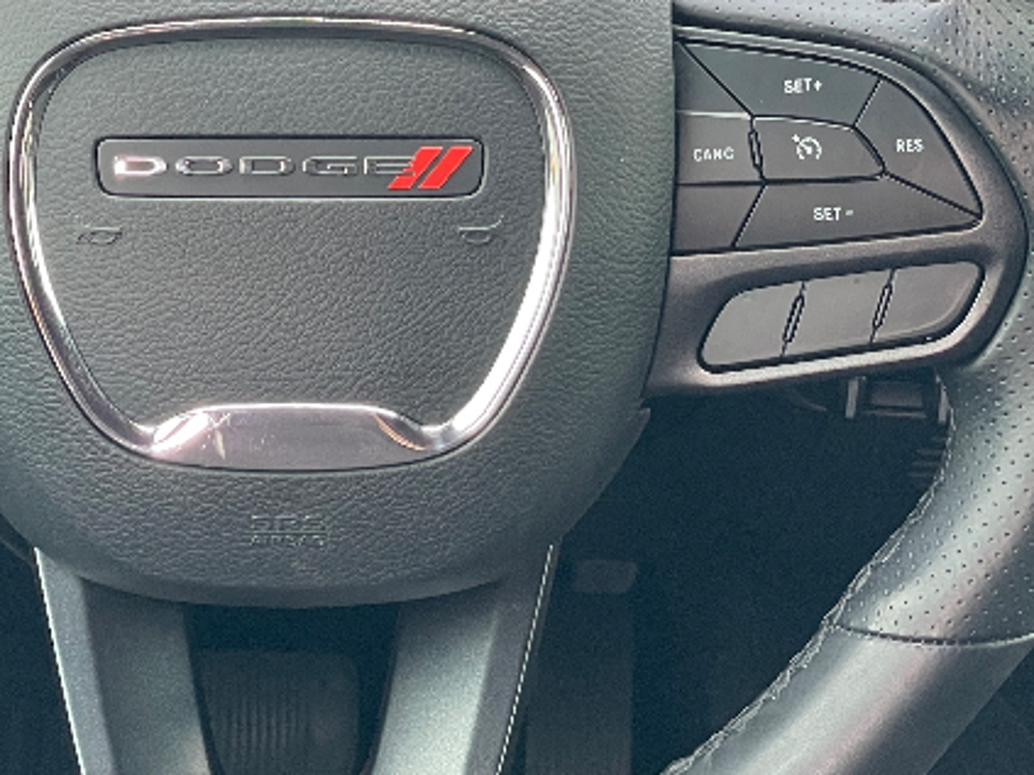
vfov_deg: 11.7
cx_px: 306
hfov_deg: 15.6
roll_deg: -0.8
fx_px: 3763
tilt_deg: -26.5
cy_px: 120
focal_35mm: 126
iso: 125
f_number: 2
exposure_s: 1/99
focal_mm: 6
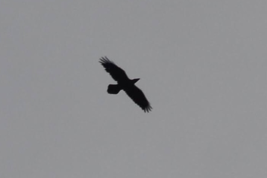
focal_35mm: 450
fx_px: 3337
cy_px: 89
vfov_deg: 3.1
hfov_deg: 4.6
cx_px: 134
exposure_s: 1/500
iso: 280
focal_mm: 300
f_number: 11
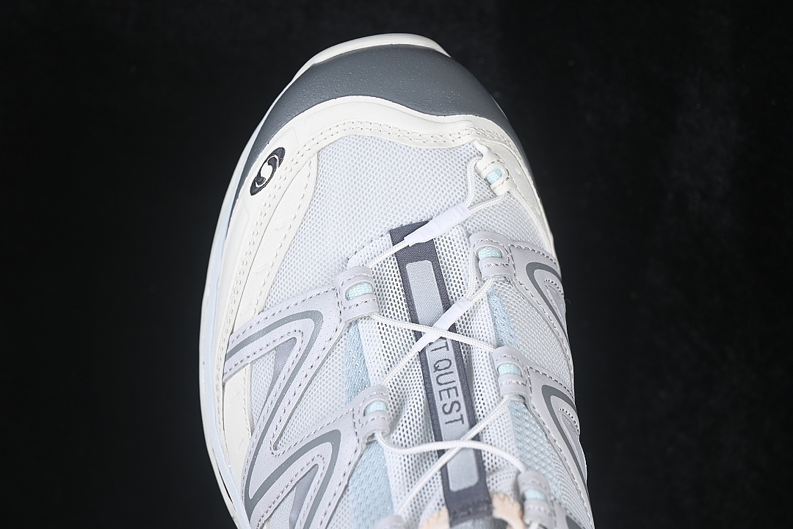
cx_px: 396
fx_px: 1652
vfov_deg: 18.2
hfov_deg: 27.0
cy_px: 264
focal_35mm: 75
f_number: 7.1
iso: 160
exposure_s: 1/80
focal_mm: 50
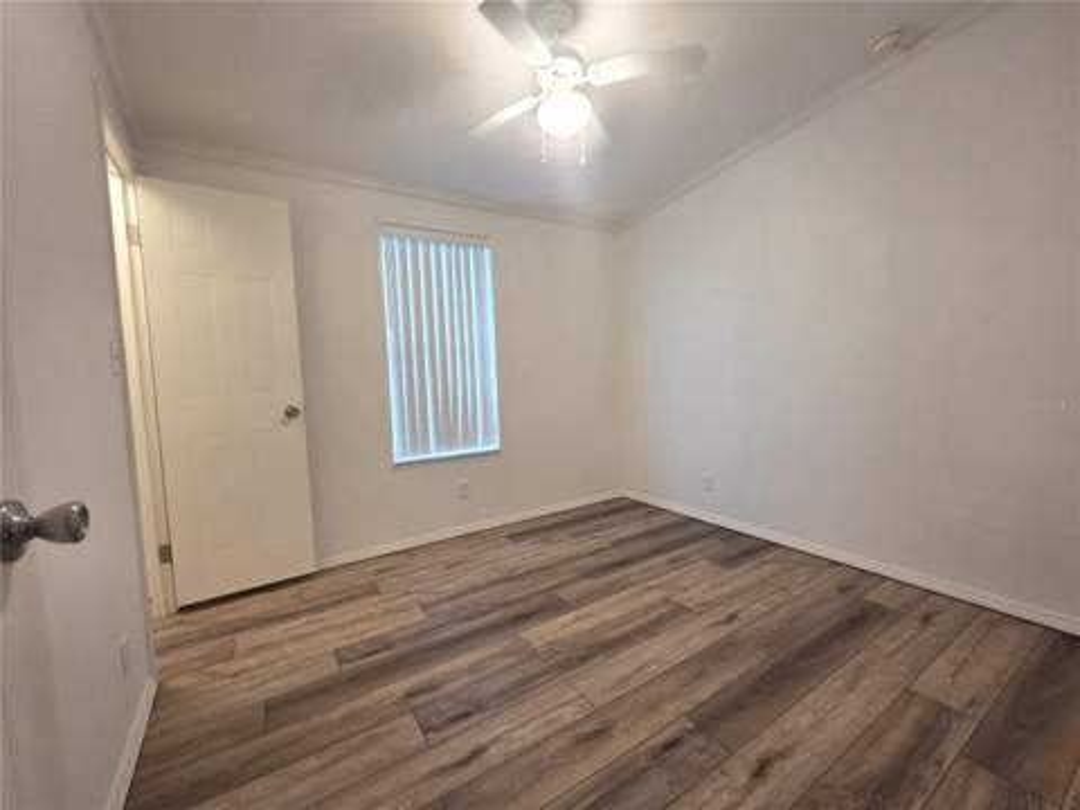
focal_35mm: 13
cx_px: 540
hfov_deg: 106.2
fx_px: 406
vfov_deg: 89.9
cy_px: 405
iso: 400
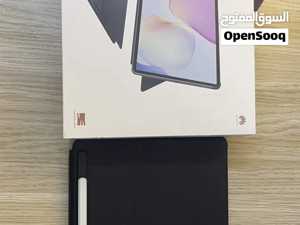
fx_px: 217
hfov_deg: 69.4
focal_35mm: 25
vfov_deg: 54.9
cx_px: 150
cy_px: 112
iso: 80
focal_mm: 5.1
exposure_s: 1/50
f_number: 1.6
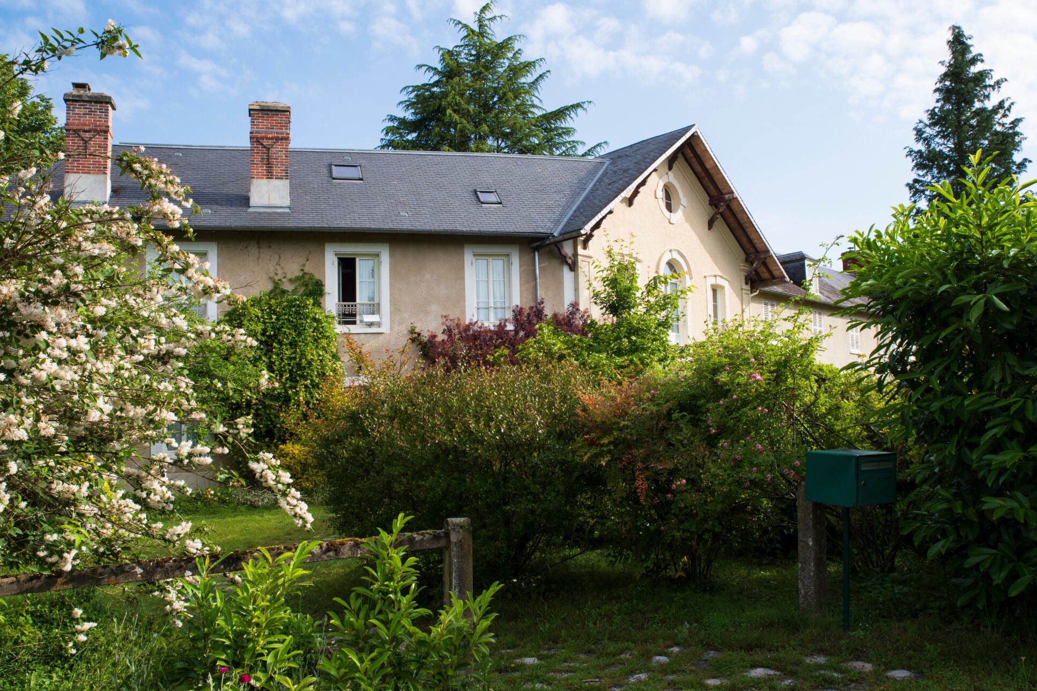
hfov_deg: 61.9
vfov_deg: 43.6
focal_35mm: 30
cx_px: 506
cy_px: 343
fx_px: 864
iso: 200
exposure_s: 1/60
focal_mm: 29
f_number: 11
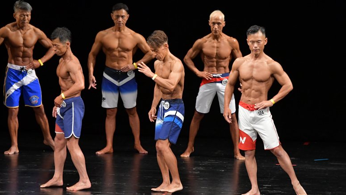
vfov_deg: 4.5
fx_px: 2458
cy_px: 115
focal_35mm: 268
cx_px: 173
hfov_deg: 8.1
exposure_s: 1/400
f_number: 5.6
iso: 3200
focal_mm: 170
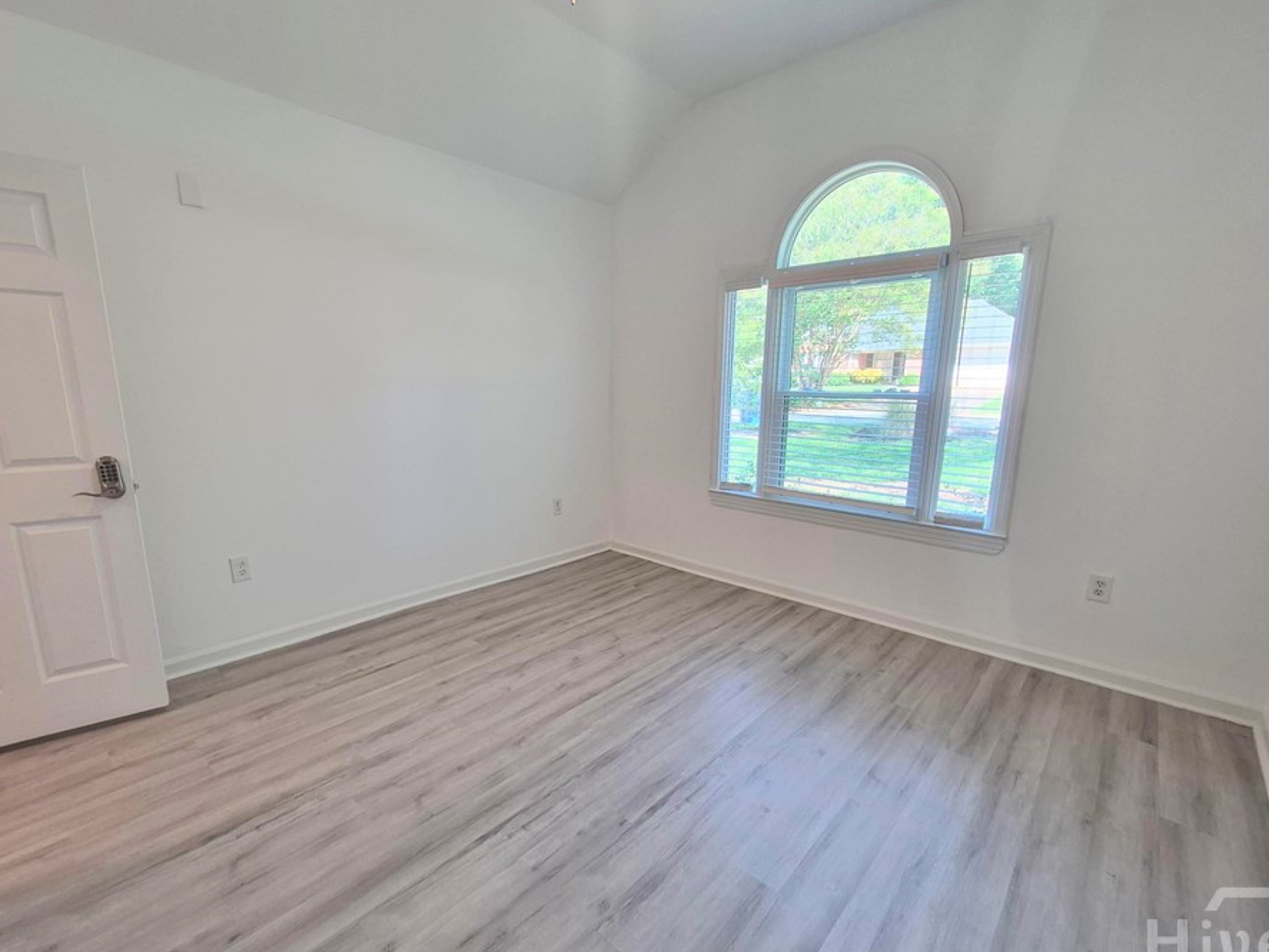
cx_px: 611
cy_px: 507
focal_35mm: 15
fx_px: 550
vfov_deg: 81.7
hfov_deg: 98.1
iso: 64
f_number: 2.2
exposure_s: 1/60
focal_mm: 1.74
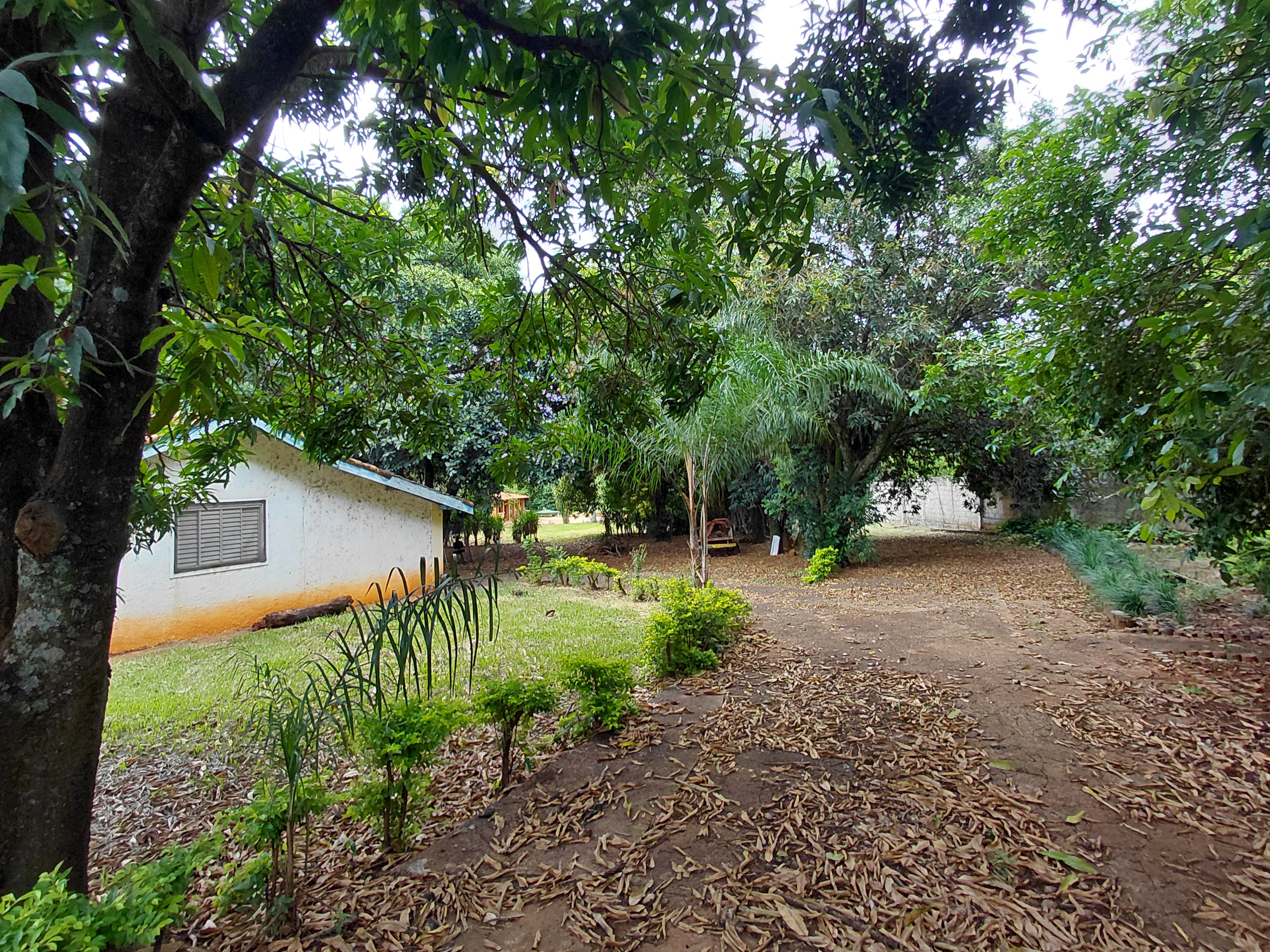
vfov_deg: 71.6
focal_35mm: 18
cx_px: 604
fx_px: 660
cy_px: 456
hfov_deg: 87.7
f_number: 2.2
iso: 40
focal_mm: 1.64
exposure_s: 1/156
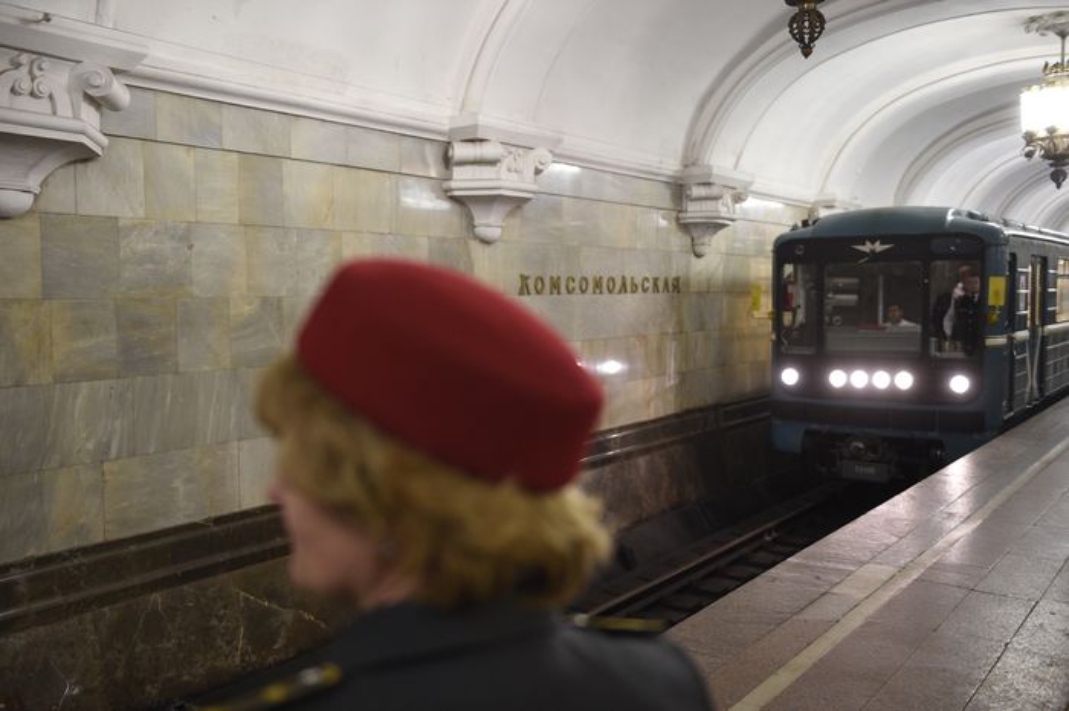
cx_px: 534
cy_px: 356
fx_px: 1039
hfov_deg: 54.5
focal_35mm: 35
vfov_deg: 37.8
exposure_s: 1/200
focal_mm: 35
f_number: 2.8
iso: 2000
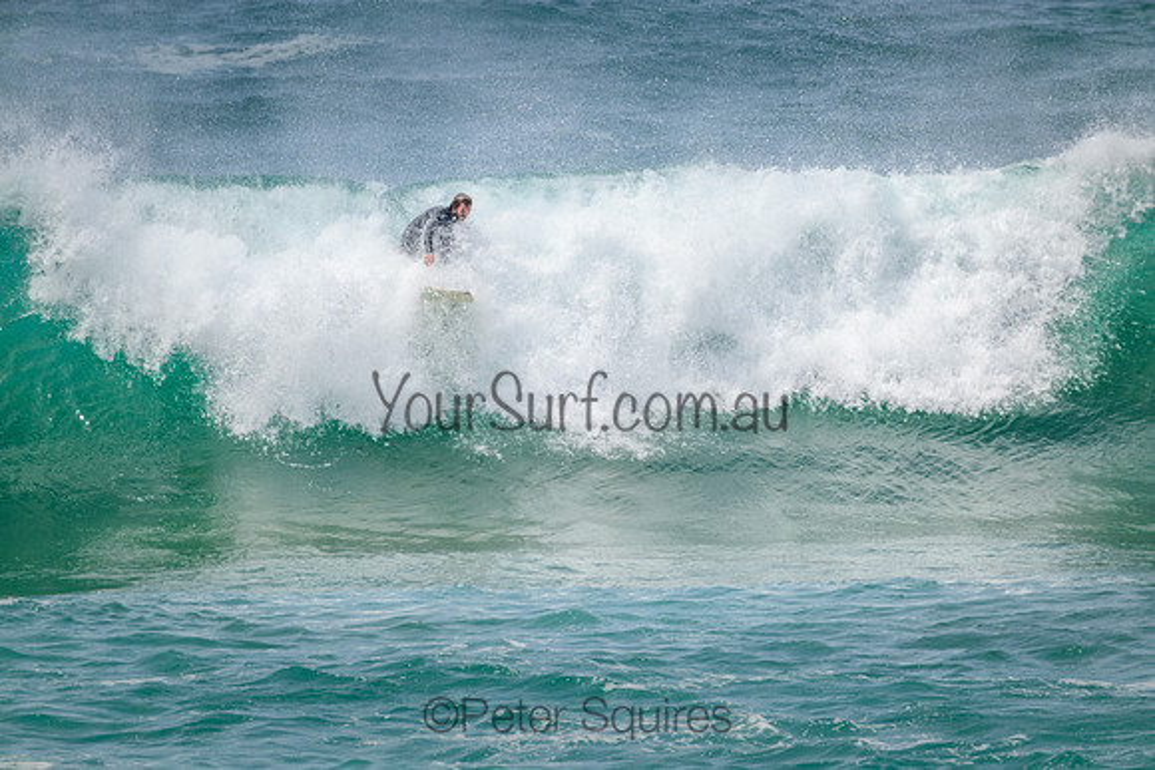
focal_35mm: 800
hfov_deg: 2.6
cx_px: 578
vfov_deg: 1.7
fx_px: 25671
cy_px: 385
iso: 800
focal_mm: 800
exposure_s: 1/2000
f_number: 11
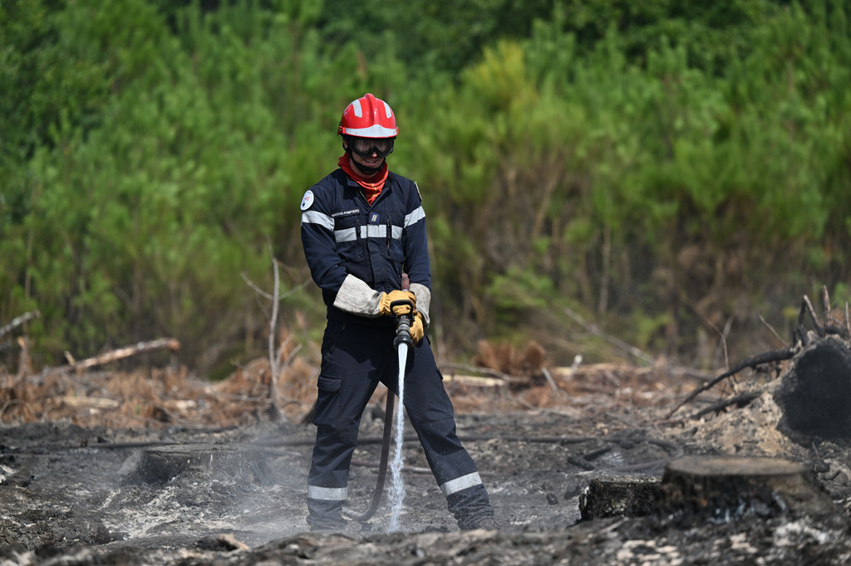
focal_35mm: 310
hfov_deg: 6.6
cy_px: 283
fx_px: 7325
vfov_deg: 4.4
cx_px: 426
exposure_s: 1/1600
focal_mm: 310
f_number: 6.3
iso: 320
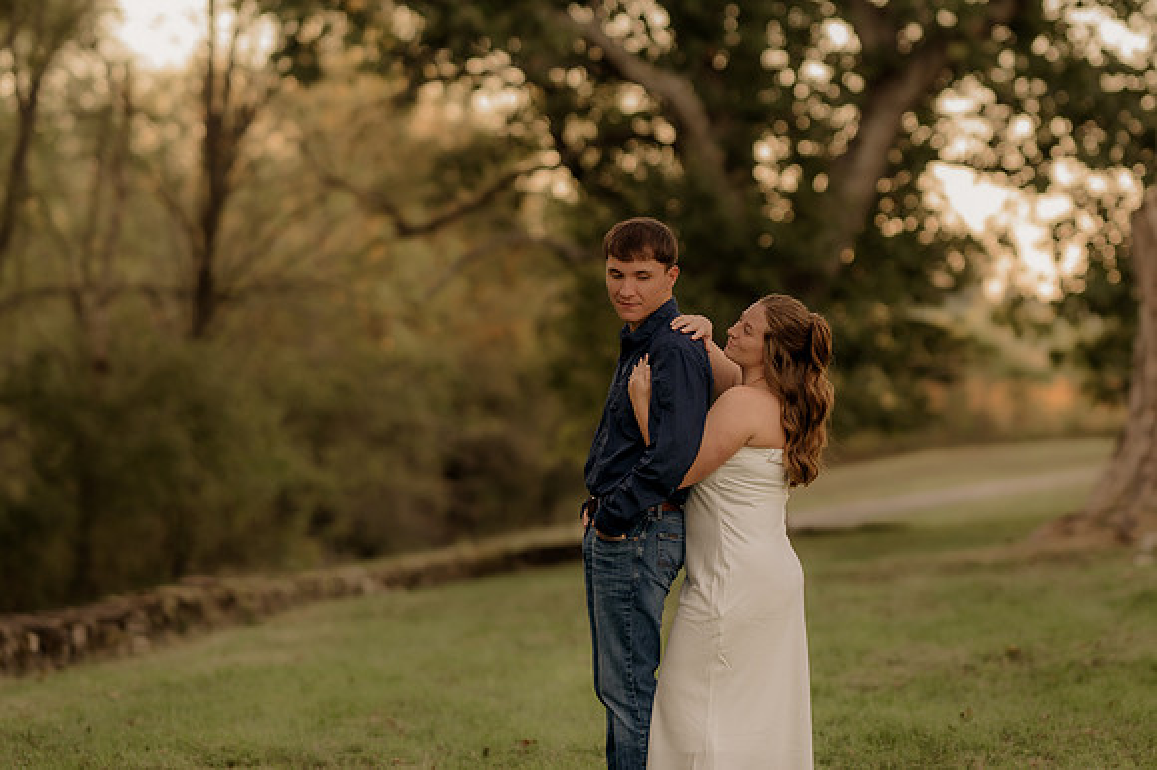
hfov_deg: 16.1
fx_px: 4079
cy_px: 385
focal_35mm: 127
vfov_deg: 10.8
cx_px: 578
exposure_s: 1/100
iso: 100
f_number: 1.8
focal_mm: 85
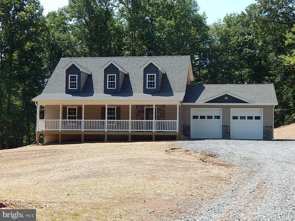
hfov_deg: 35.5
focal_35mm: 54
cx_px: 148
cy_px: 110
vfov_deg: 27.0
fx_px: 460
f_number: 3.8
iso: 125
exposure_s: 1/640
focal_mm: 9.7
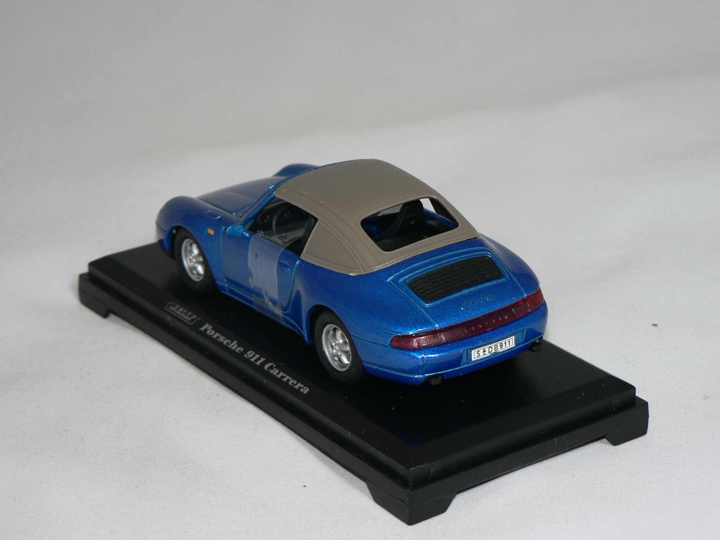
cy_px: 270
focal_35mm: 95
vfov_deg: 15.6
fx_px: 1976
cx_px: 360
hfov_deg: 20.7
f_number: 3.2
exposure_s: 1/60
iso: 80
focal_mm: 15.8
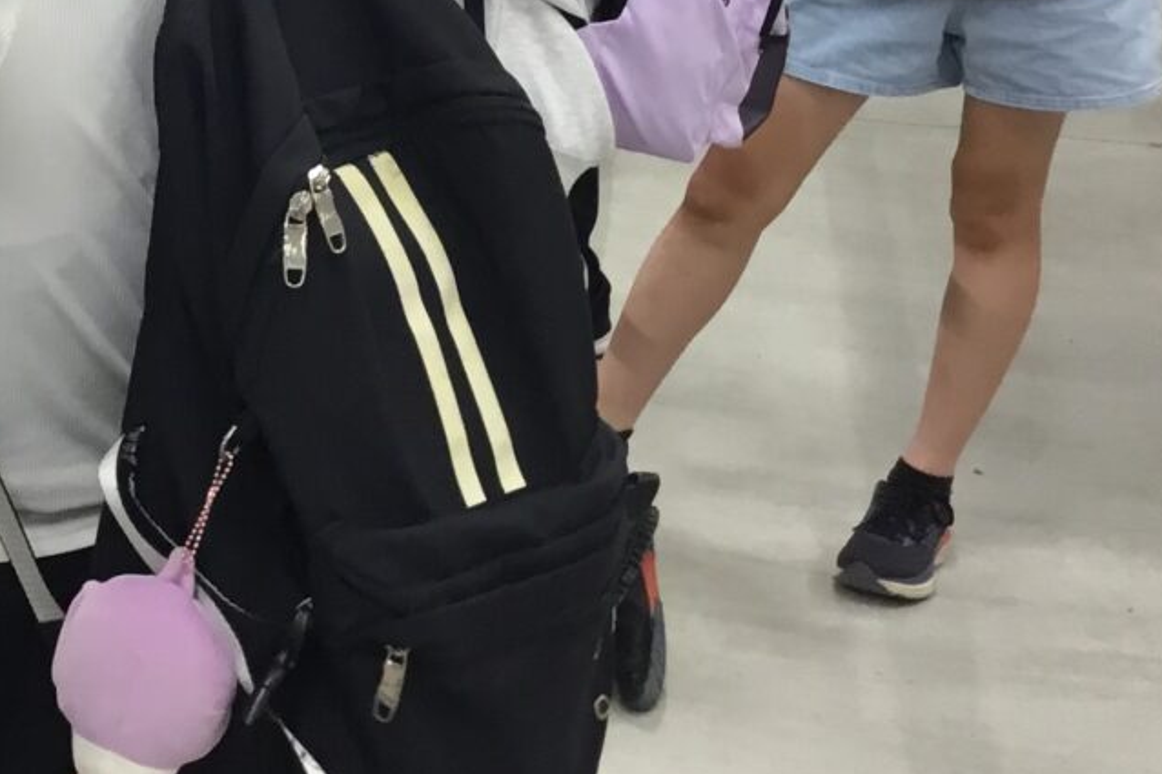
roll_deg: -0.6
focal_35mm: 91
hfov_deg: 21.2
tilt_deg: -13.4
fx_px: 2936
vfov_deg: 14.7
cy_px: -15
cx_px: -144
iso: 50
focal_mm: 3.3
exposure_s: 1/30
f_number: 2.4
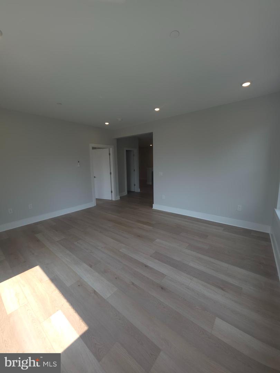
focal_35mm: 13
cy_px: 186
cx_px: 140
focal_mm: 2.2
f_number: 1.9
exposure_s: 1/120
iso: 20
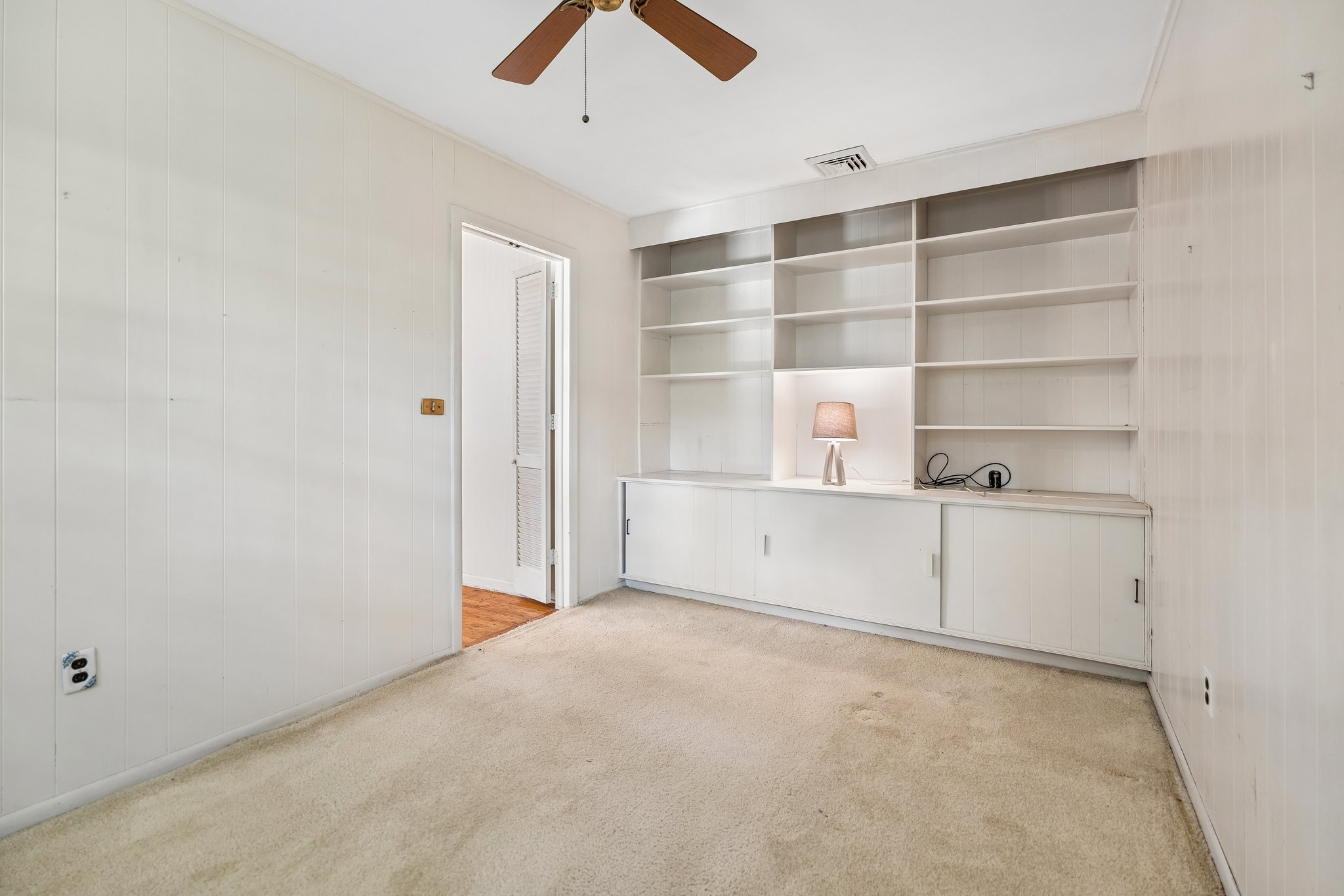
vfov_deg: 73.7
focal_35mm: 16
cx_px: 672
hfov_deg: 96.7
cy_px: 448
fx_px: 597
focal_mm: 16
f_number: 2.8
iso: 400
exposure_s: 1/20
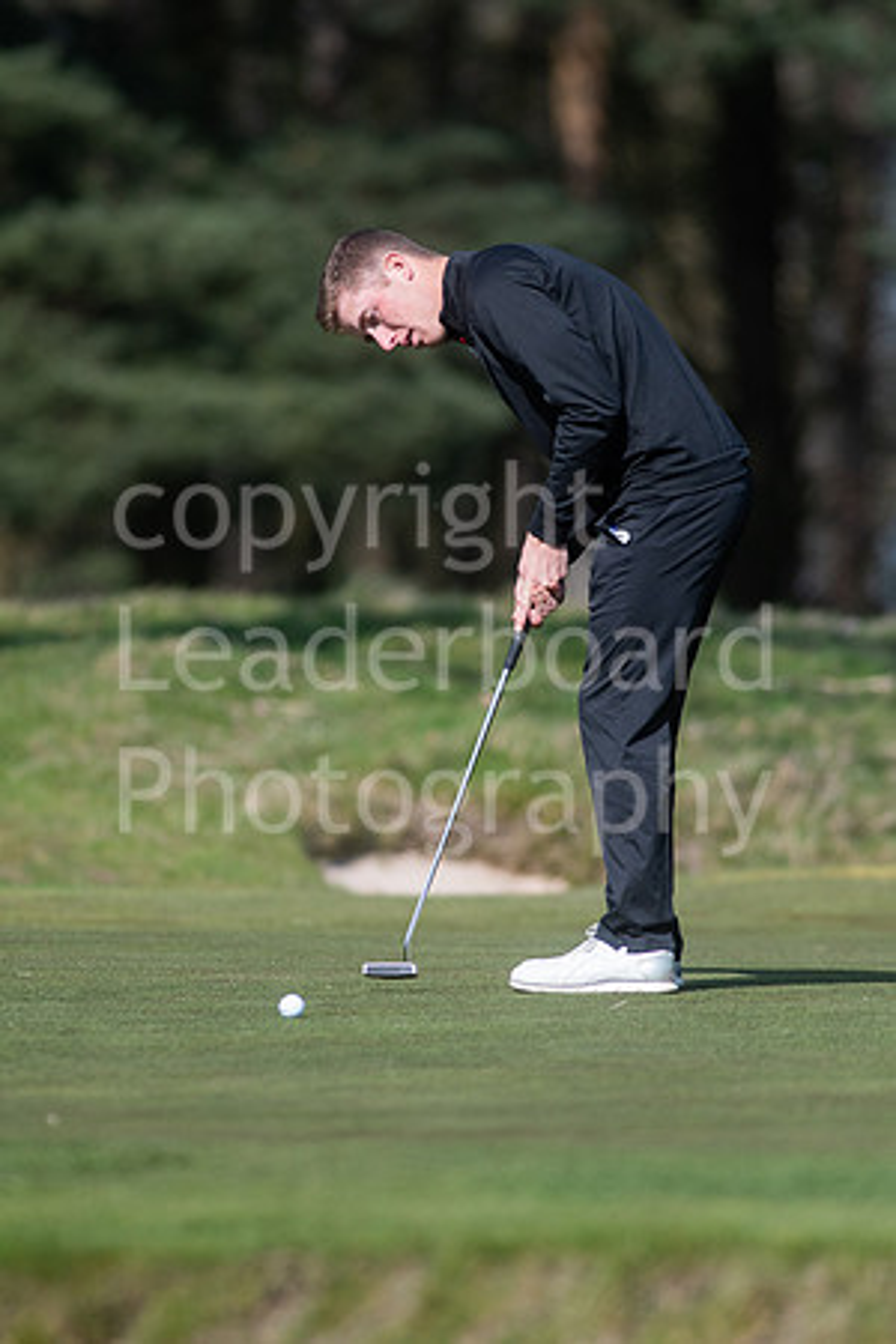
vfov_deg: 4.6
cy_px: 672
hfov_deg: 3.1
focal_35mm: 450
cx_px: 448
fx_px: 16799
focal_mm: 300
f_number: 4
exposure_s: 1/5000
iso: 400
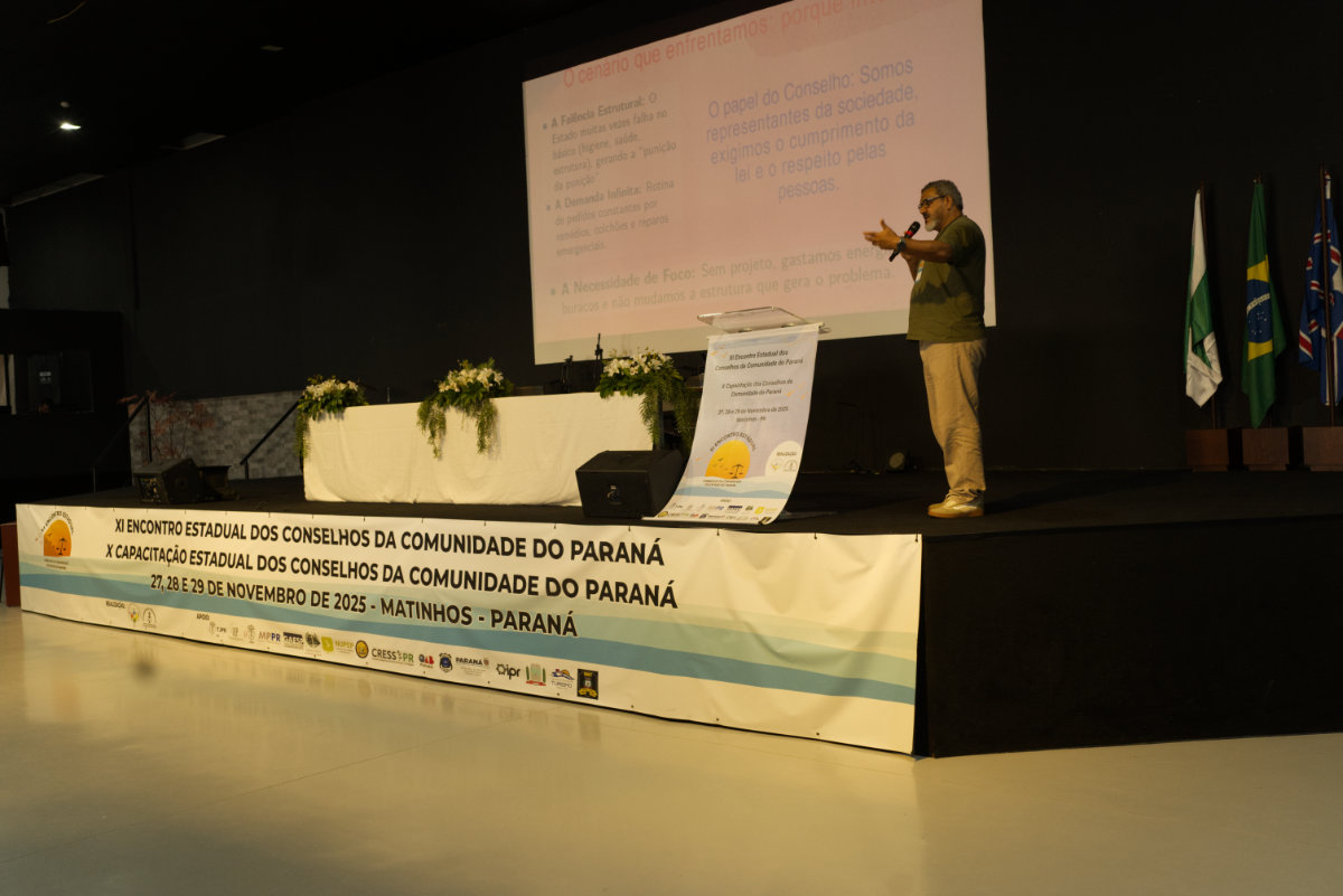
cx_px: 672
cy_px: 448
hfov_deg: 54.4
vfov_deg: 37.9
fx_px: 1306
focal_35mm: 35
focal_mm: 35
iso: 2000
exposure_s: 1/80
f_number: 4
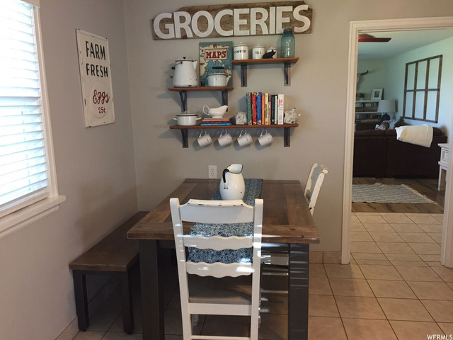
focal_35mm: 29
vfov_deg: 48.2
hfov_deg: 61.7
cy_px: 170
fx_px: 380
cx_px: 226
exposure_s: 1/30
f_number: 2.2
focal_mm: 4.15
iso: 100
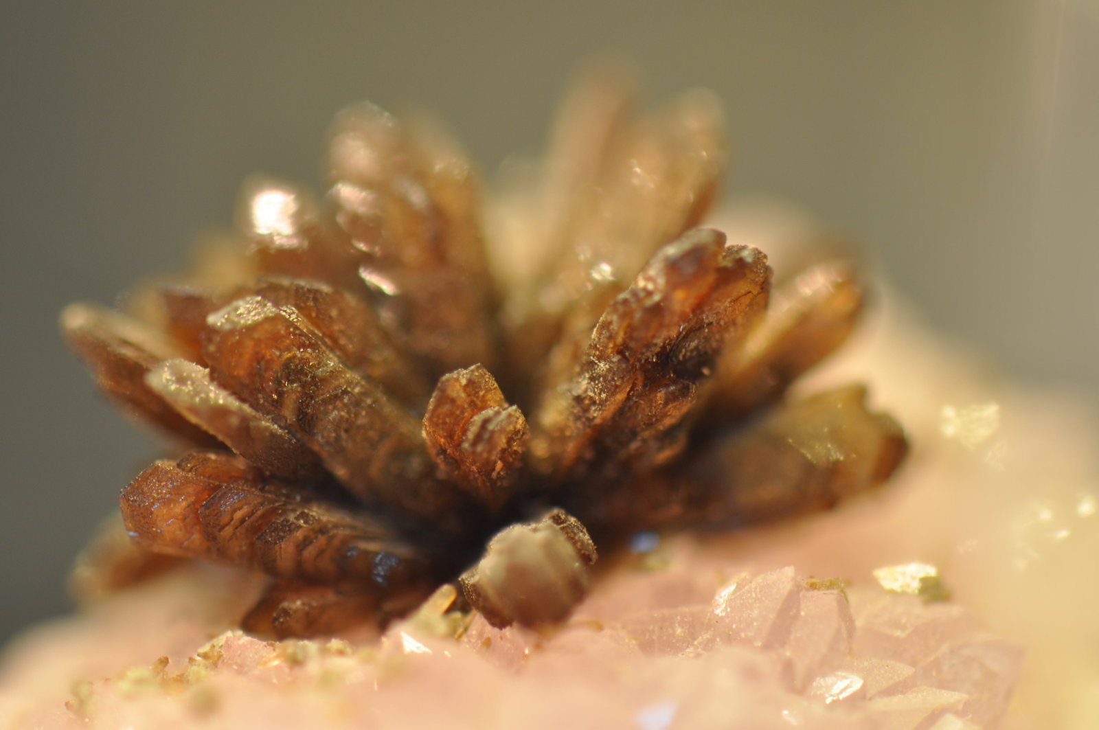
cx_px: 550
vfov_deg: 8.7
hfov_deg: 13.1
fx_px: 4803
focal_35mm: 158
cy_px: 365
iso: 200
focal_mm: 105
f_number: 5
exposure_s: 1/30
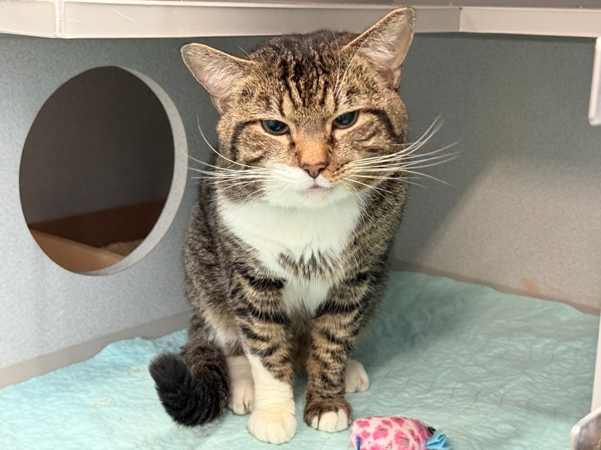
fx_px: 833
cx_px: 300
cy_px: 225
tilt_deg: -13.3
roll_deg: -1.2
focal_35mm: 48
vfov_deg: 30.3
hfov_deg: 39.7
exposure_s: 1/40
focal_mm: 6.76
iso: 400
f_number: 1.78
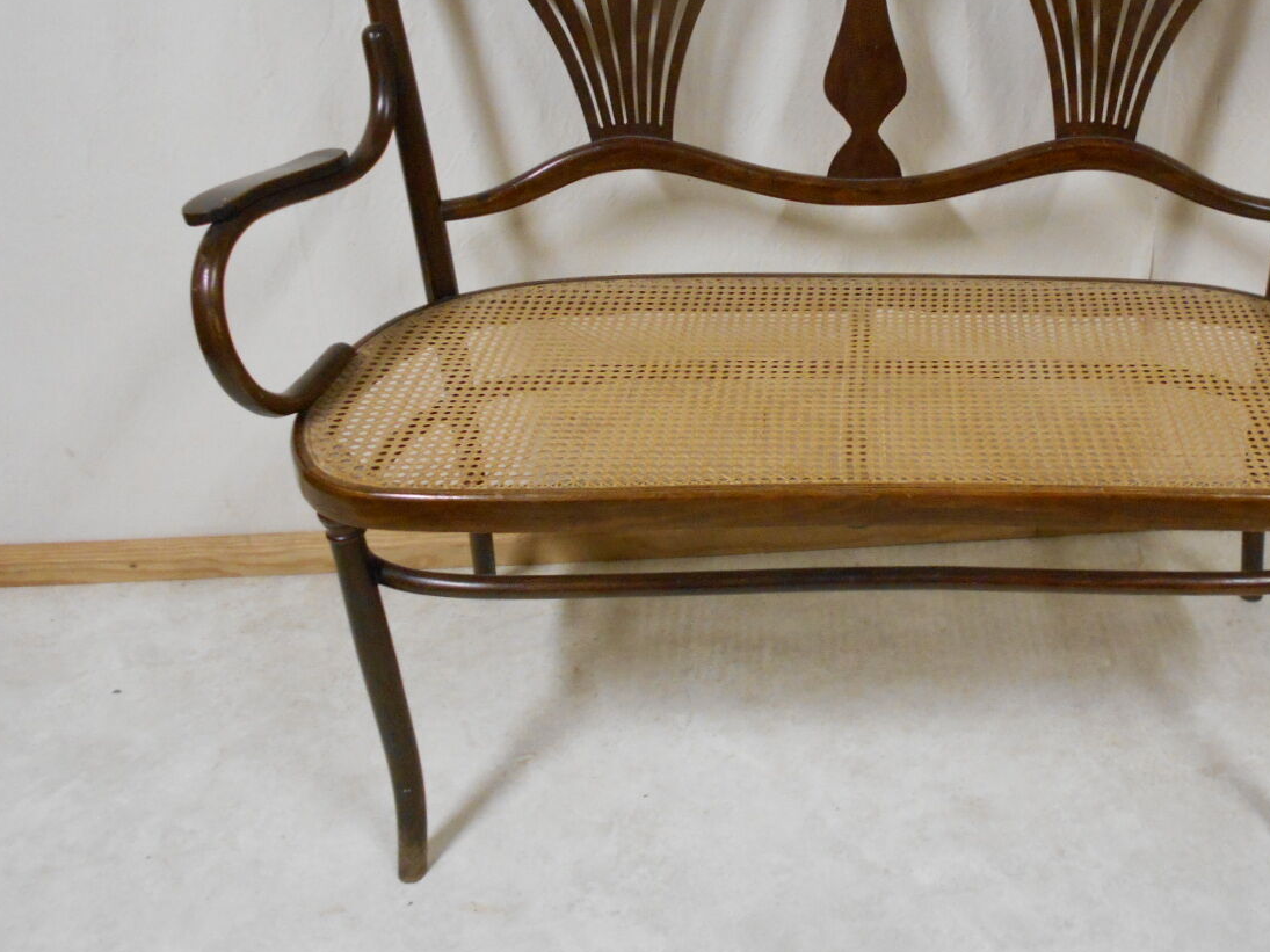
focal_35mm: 38
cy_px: 336
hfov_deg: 47.9
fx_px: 1394
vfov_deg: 37.4
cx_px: 877
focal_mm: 4.6
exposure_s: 1/15
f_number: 3.2
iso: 400
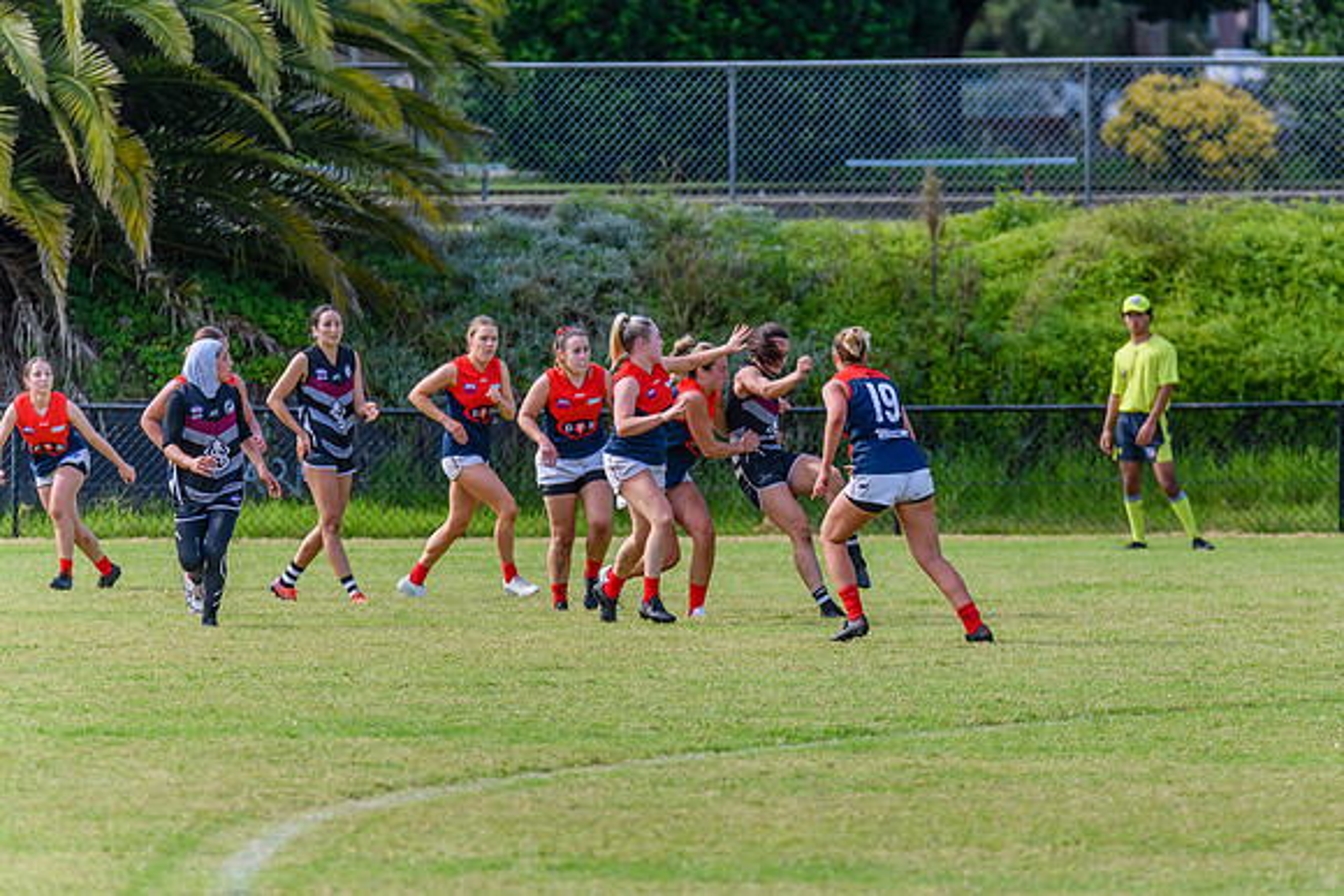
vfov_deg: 2.9
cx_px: 870
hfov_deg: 4.4
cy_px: 371
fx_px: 17575
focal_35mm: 471
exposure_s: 1/1600
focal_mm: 360
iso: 800
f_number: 6
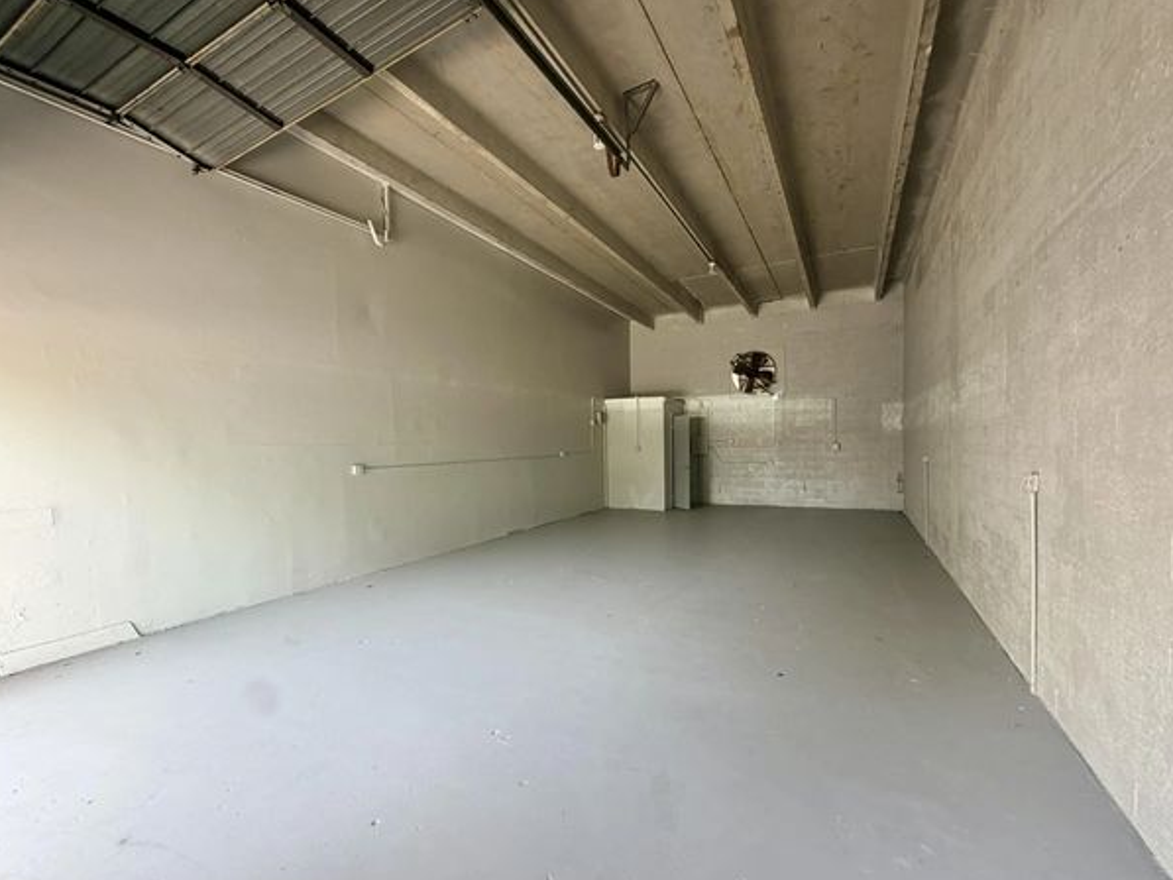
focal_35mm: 15
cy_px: 462
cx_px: 607
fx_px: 508
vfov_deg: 81.7
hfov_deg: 98.1
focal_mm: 2.22
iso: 100
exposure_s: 1/121
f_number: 2.2
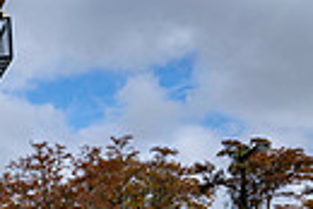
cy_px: 301
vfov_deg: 12.3
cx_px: -253
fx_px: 931
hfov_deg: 16.1
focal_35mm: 107
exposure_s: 1/1250
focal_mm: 24
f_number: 2.8
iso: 40
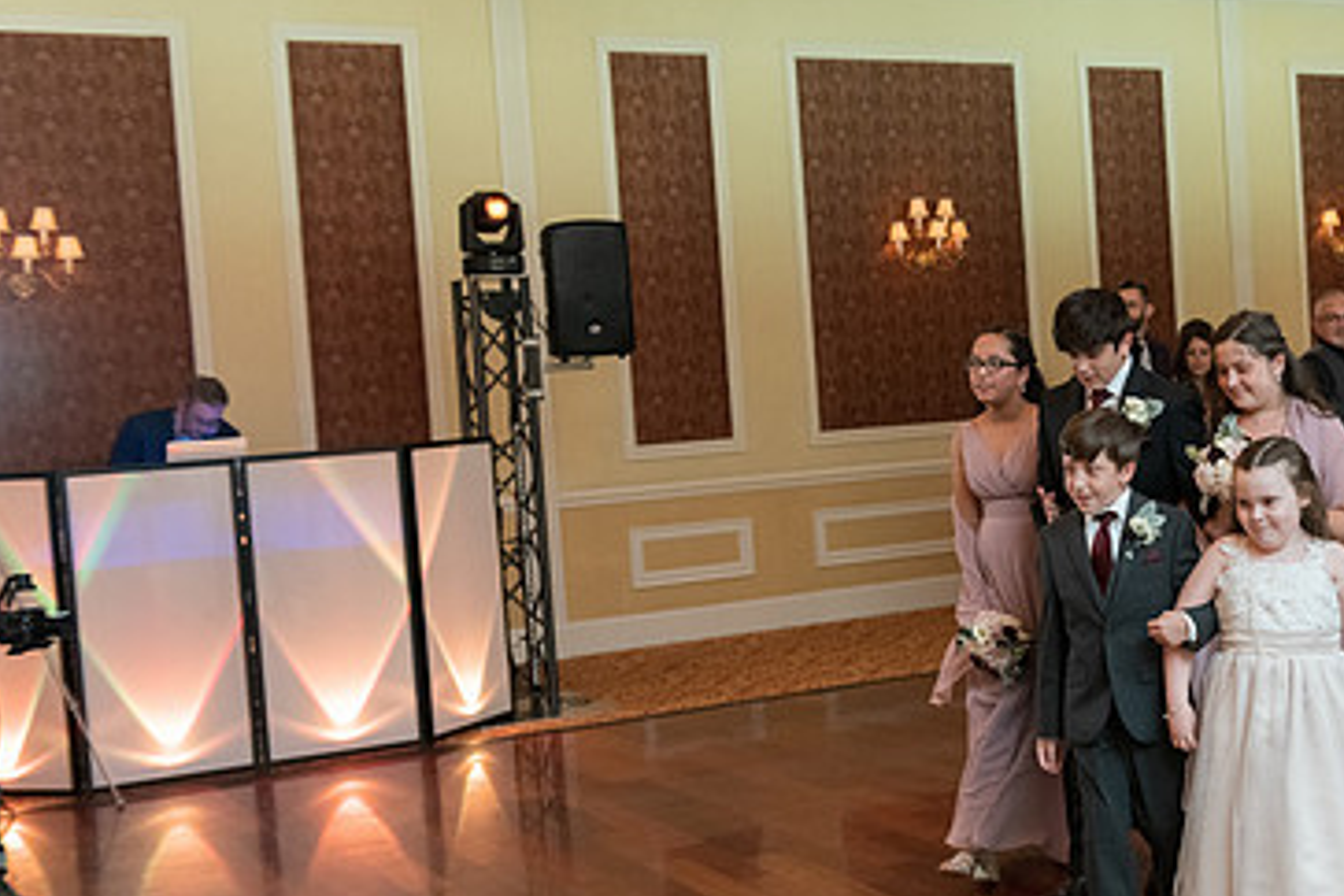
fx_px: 2091
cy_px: 487
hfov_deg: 34.9
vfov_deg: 24.2
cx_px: 1007
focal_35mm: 56
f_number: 2.8
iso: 2800
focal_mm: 35
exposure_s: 1/125
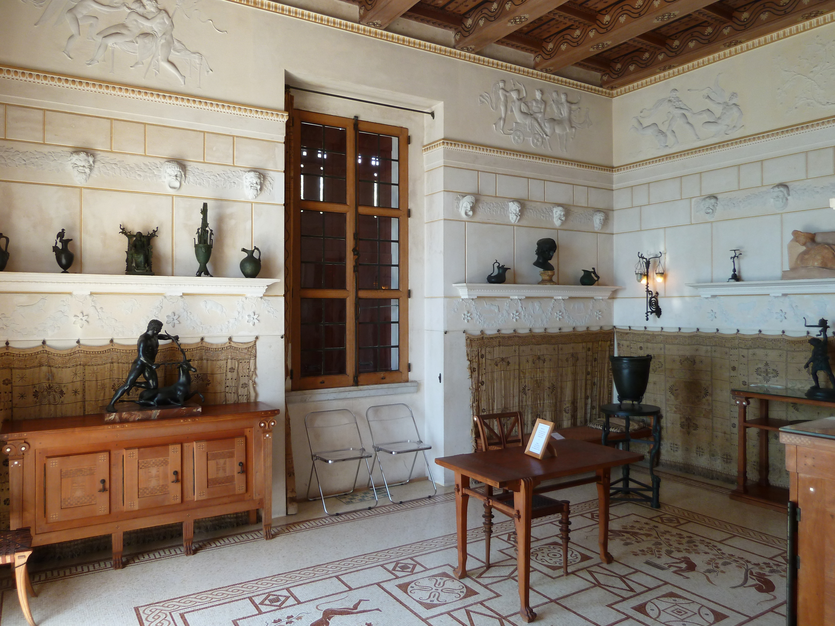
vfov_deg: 54.9
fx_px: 603
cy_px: 313
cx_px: 418
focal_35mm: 25
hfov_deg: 69.4
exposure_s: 1/30
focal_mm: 4.1
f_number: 3.3
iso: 125
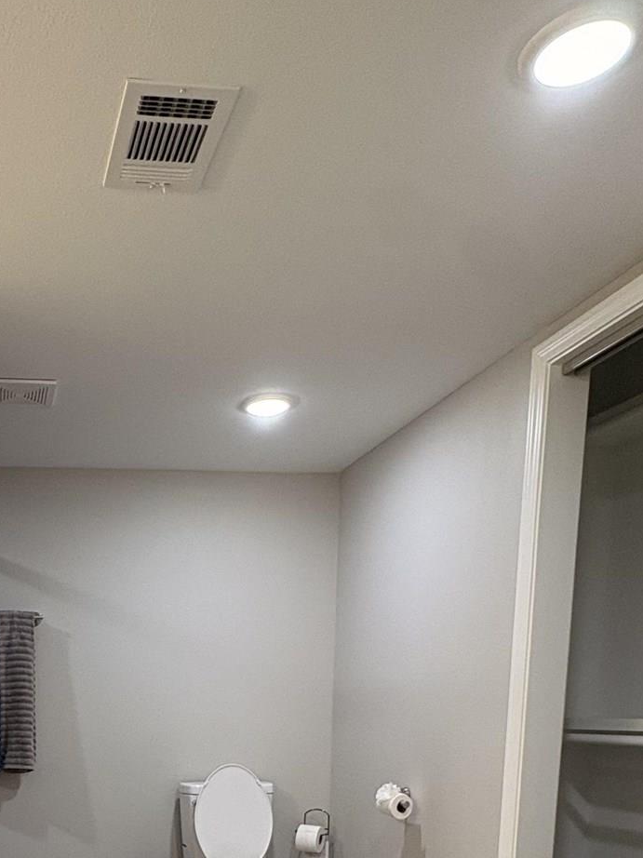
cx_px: 83
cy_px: 851
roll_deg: +1.5
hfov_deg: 38.3
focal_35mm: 35
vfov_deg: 44.9
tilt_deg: -8.4
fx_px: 867
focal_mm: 2.22
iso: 250
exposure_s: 1/120
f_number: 2.2
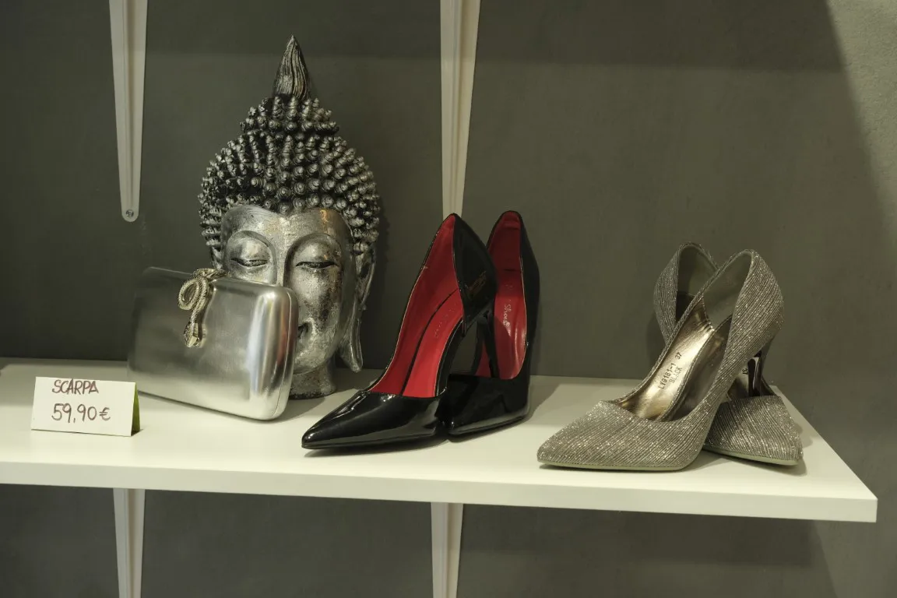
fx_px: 1221
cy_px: 299
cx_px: 448
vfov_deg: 27.5
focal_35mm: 49
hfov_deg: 40.3
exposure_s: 1/25
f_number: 5.6
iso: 1000
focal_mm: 32.5
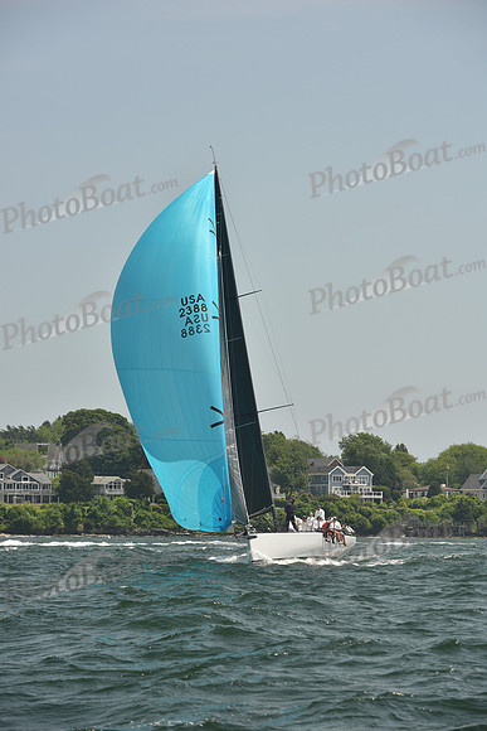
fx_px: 2474
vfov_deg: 16.8
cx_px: 244
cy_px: 366
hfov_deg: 11.2
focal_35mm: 122
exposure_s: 1/640
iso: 250
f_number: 6.3
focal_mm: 122
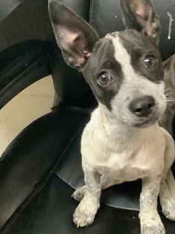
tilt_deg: -40.1
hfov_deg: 35.8
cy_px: 123
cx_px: 104
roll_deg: +5.0
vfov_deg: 46.8
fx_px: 270
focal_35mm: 40
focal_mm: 3.3
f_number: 2.4
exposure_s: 1/30
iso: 640
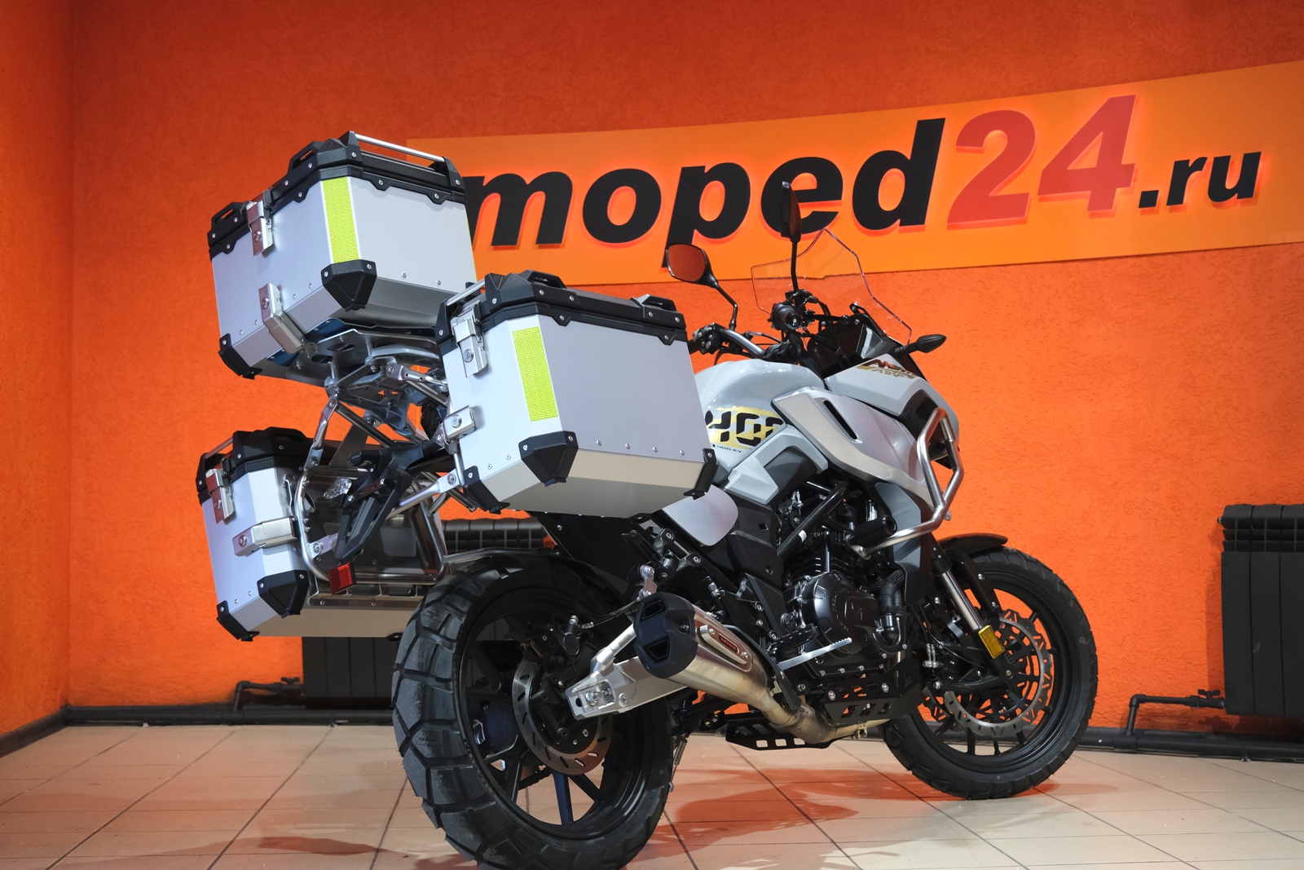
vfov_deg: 27.5
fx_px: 1775
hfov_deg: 40.3
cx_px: 652
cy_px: 435
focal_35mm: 49
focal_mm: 32.5
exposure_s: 1/100
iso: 1600
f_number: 4
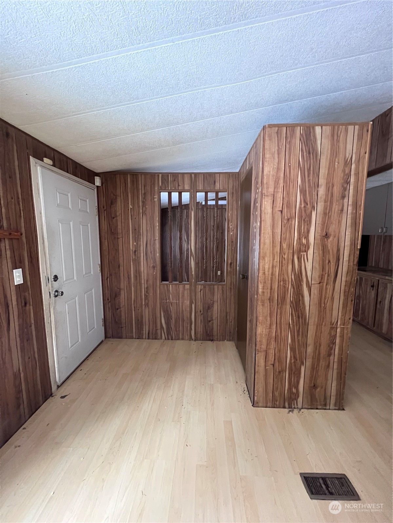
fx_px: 197
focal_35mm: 13
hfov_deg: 89.9
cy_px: 262
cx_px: 196
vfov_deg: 106.2
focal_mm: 1.57
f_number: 1.8
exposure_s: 1/57
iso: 1000
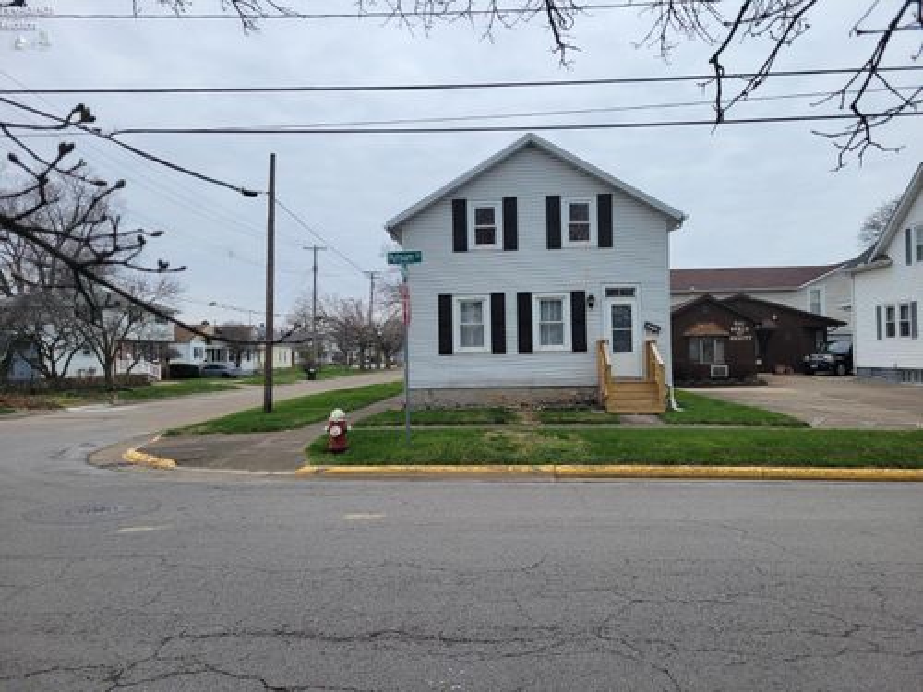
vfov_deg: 53.1
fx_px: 693
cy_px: 346
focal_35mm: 26
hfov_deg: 67.3
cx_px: 462
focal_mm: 5.4
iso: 40
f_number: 1.8
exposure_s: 1/1614
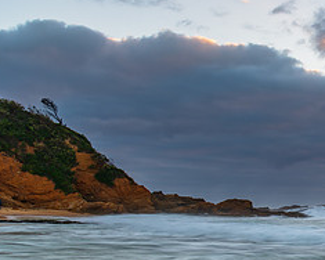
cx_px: 380
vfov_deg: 26.2
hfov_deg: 29.0
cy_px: 204
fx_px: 548
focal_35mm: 57
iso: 80
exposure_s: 1.3
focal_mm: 24
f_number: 8
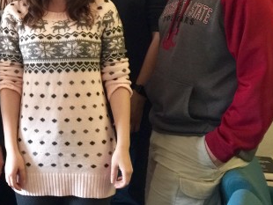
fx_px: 584
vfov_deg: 19.2
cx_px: -32
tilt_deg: -1.4
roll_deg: -1.8
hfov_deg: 24.4
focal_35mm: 74
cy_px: -16
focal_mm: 4.15
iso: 125
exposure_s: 1/15
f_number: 2.2
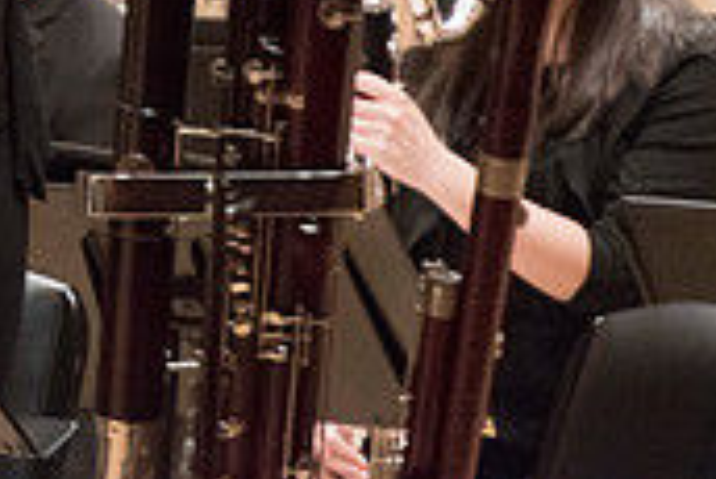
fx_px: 26852
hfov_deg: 1.5
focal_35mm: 1349
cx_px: -42
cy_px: -319
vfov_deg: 1.0
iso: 12800
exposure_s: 1/160
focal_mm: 400
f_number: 6.3
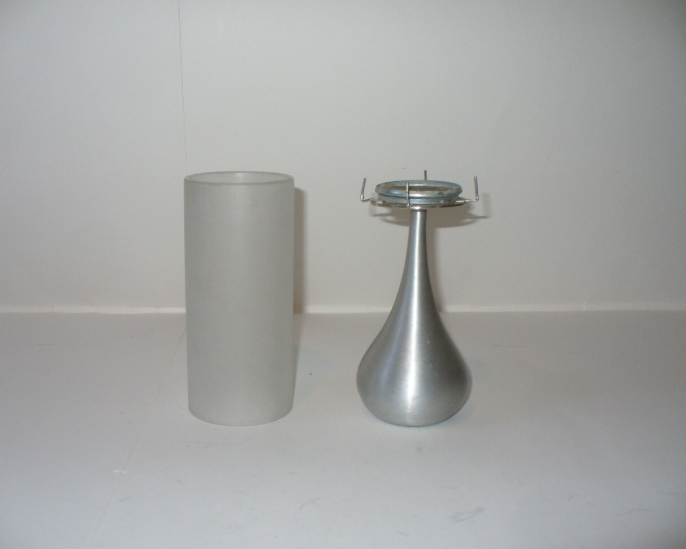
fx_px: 792
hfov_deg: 46.8
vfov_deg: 38.2
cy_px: 273
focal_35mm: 39
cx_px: 346
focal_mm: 6.1
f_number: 2.8
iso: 100
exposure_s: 1/30
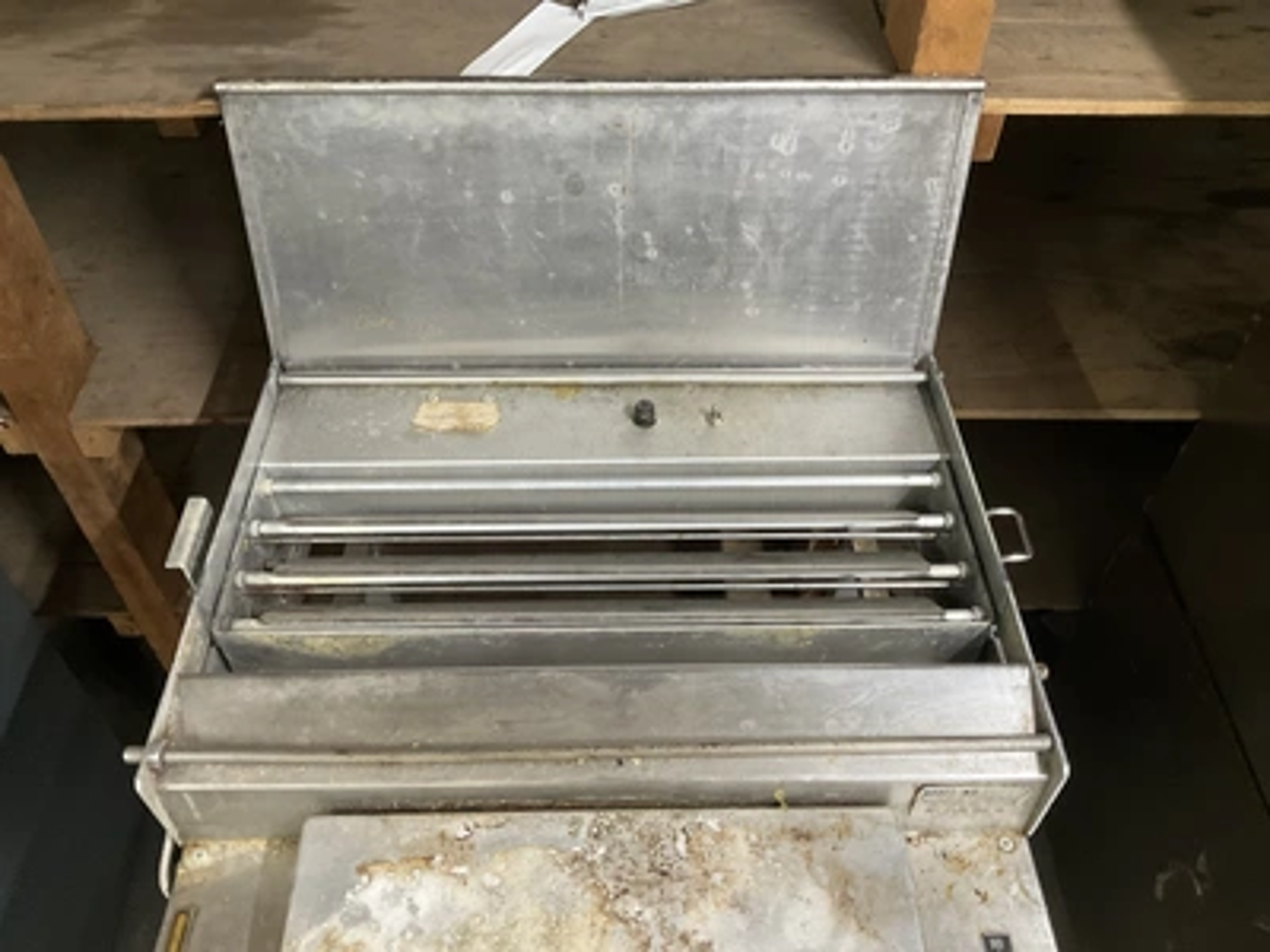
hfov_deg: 61.7
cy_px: 476
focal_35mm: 29
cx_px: 635
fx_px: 1064
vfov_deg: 48.2
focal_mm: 3
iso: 200
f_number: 1.8
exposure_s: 1/40
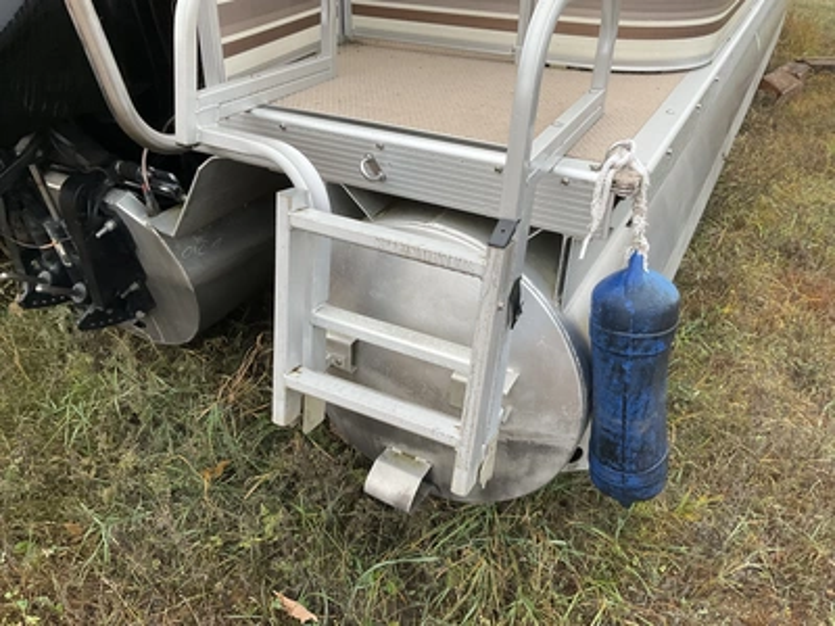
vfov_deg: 48.2
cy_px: 313
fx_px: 700
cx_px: 418
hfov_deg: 61.7
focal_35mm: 29
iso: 32
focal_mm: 3
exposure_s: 1/122
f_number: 1.8
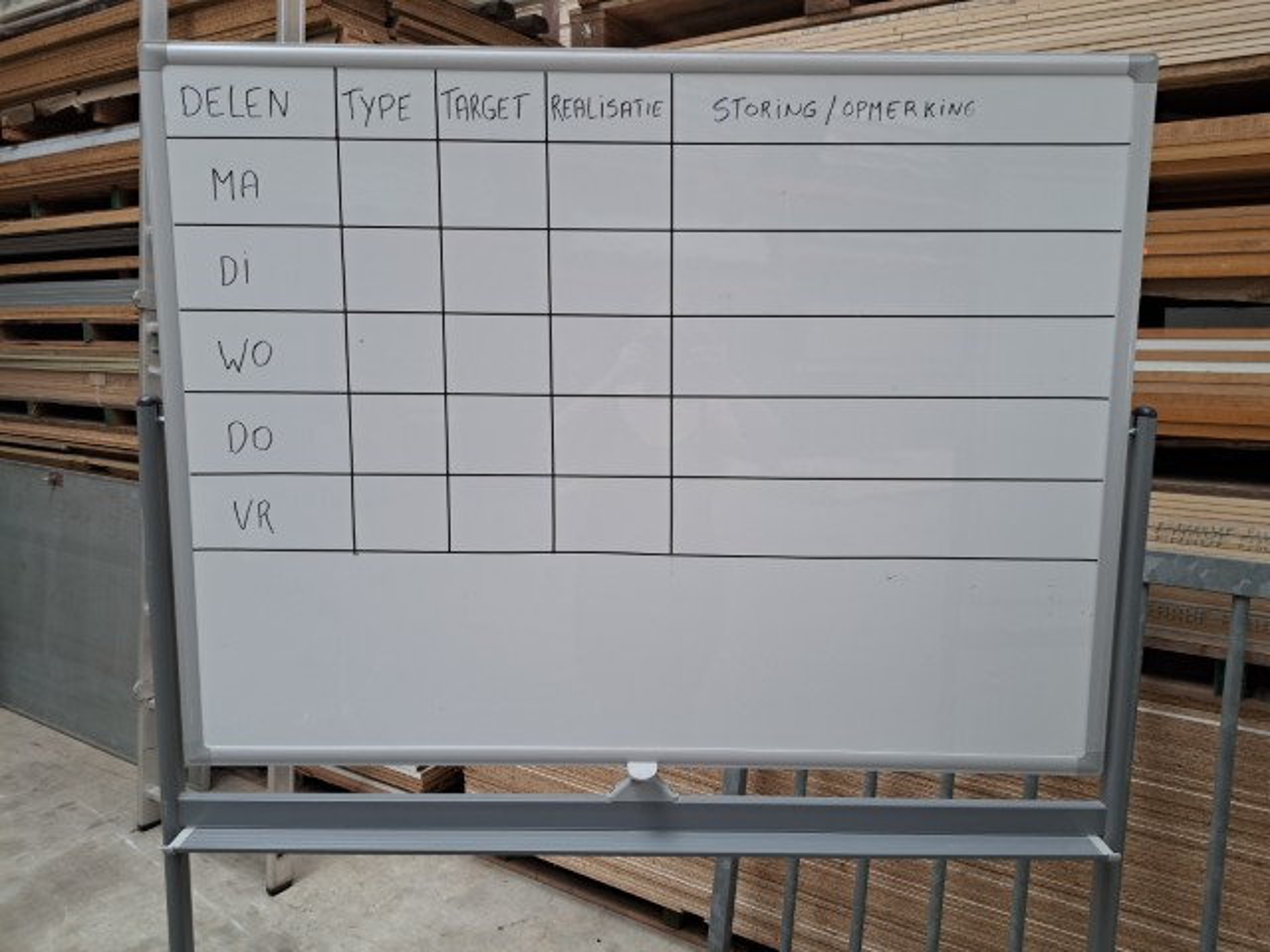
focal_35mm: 24
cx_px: 635
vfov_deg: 56.8
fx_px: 881
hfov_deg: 71.6
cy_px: 476
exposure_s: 1/50
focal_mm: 5.23
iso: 100
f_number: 1.8
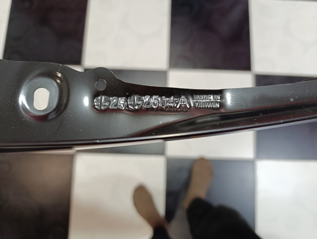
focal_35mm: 23
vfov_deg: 59.0
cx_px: 158
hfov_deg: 73.8
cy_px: 120
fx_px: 211
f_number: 1.6
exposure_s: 1/50
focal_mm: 6.14
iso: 1000
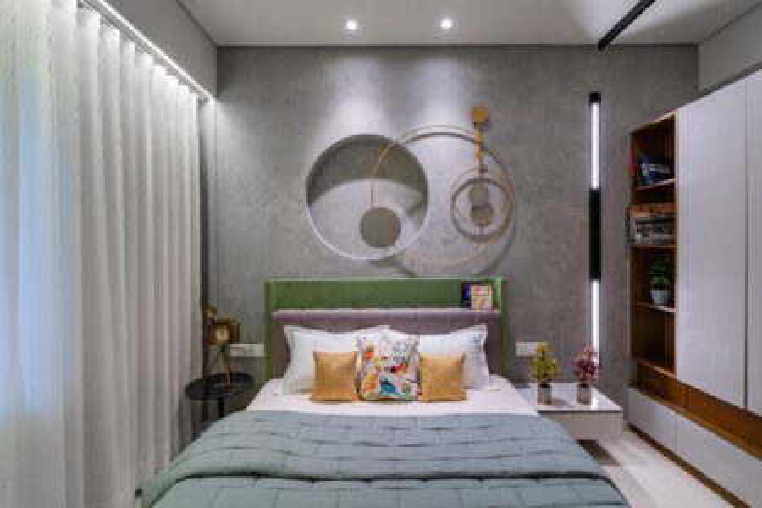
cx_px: 381
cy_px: 254
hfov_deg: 96.7
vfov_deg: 73.7
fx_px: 339
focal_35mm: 16
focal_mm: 16
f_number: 8
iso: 100
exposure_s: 1/3
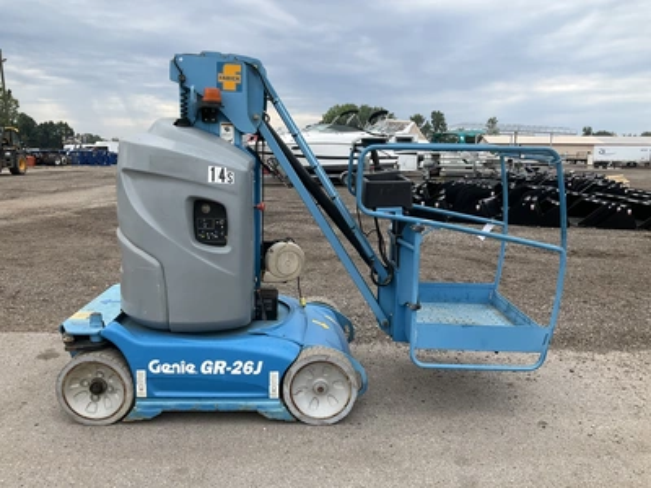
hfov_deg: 61.7
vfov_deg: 48.2
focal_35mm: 29
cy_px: 244
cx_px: 326
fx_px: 545
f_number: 1.8
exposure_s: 1/855
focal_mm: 3
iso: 25
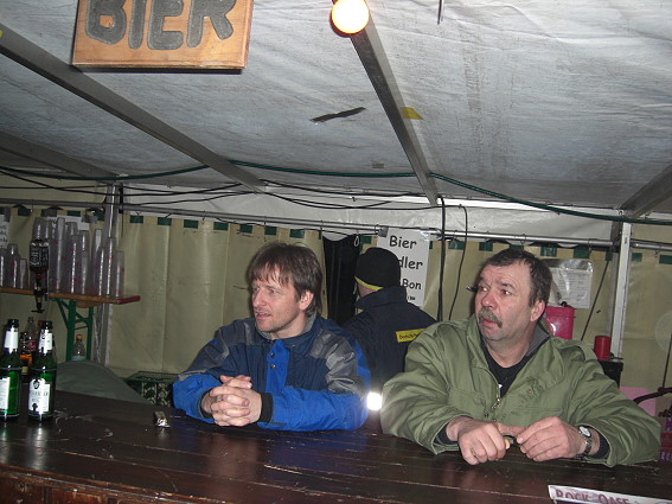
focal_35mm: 38
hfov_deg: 49.0
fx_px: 738
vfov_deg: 37.7
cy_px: 252
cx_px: 336
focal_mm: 7.9
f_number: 2.8
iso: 200
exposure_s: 1/60
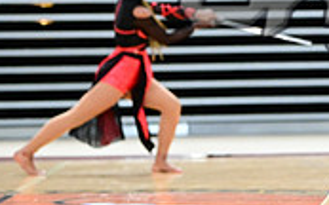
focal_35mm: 239
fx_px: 2142
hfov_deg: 8.6
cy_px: -6
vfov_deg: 5.5
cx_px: 464
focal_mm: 70
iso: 6400
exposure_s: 1/1000
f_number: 3.2
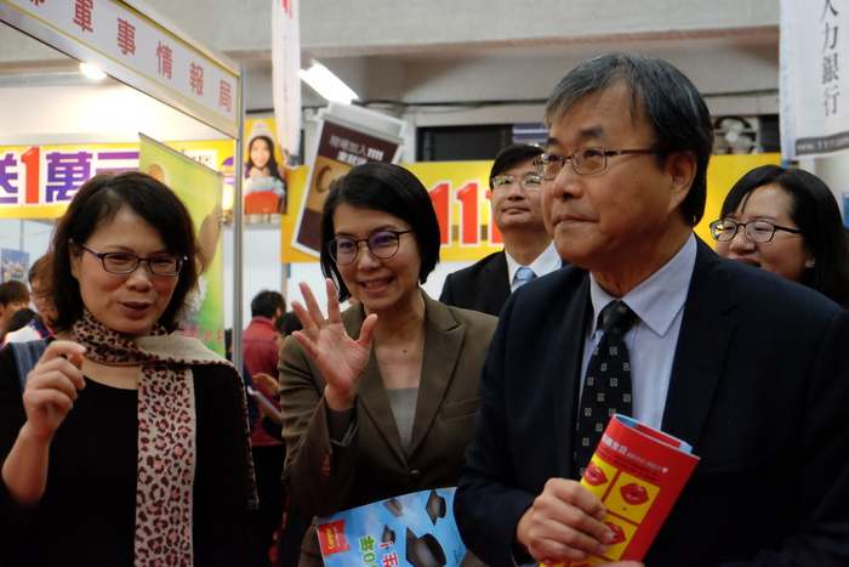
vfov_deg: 29.9
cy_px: 284
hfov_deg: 43.6
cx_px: 424
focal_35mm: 45
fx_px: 1061
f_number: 3.6
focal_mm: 30.2
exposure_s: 1/250
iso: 5000
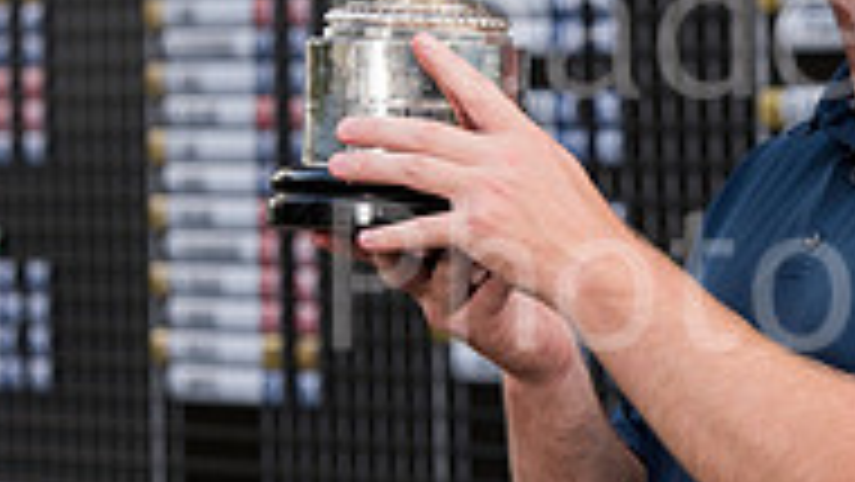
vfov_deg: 3.4
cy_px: 65
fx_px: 8141
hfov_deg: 6.0
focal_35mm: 359
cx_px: 914
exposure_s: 1/125
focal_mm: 112
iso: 400
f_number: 7.1
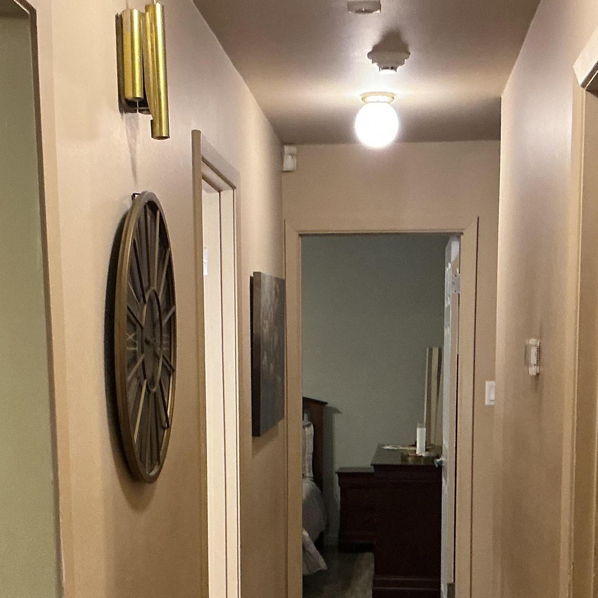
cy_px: 528
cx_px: 311
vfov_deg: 26.5
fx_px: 1231
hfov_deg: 27.3
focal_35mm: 63
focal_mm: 3
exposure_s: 1/40
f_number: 1.8
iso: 200
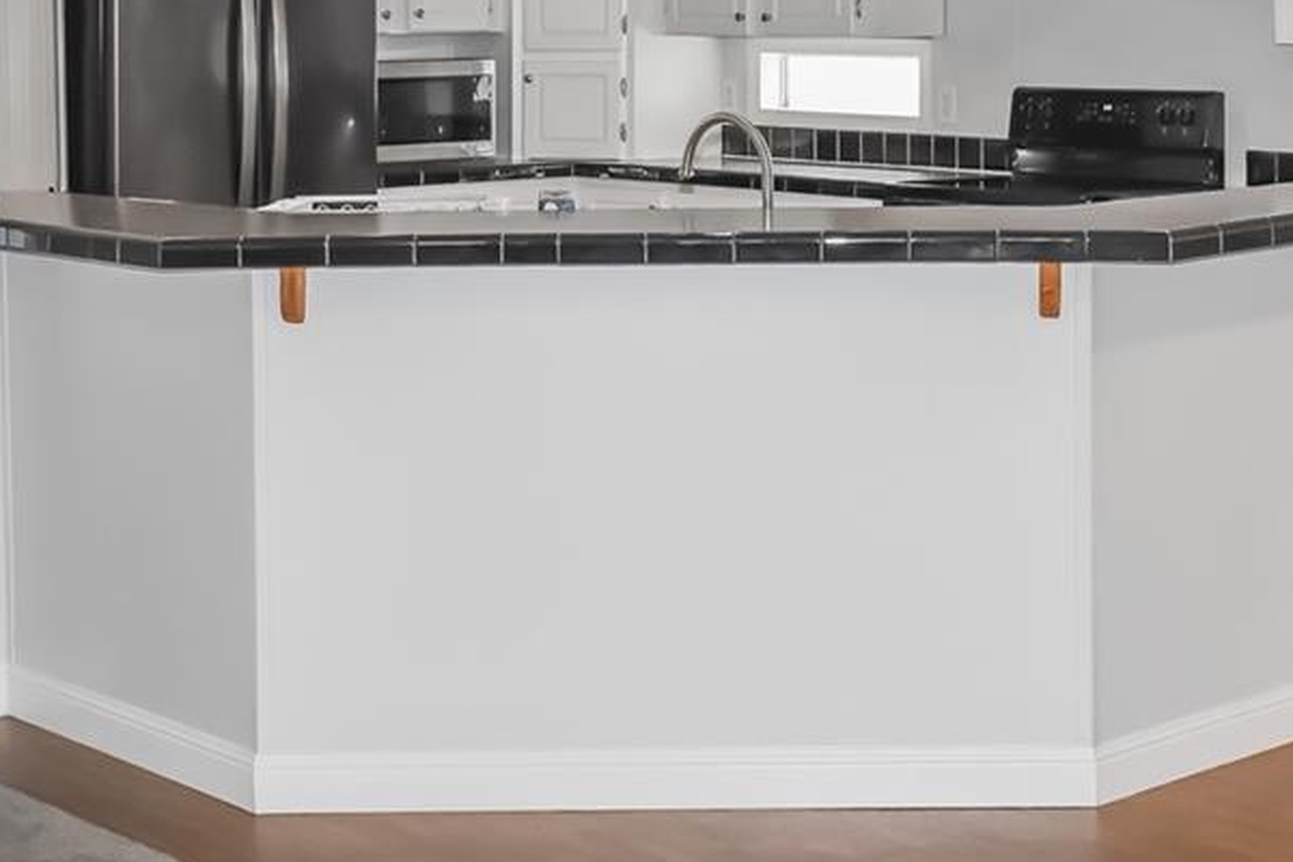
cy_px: 209
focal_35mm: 72
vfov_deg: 18.8
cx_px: 700
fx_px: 2586
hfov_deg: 28.1
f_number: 4.5
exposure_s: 1/80
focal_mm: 18
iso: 800
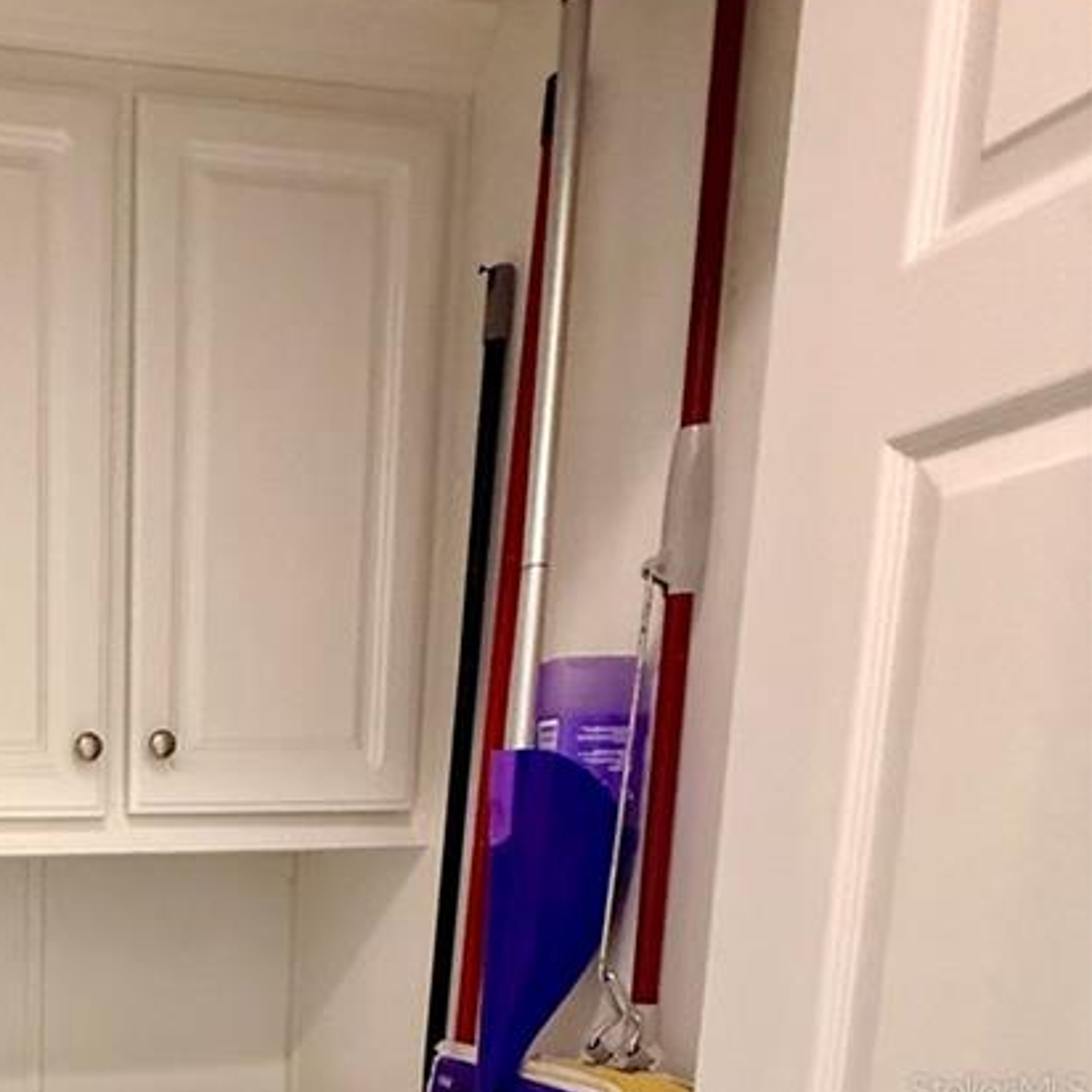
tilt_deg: -9.2
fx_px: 1285
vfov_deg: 40.4
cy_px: 1089
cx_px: -95
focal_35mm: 36
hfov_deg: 38.5
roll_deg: +1.1
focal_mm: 2.22
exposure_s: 1/60
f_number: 2.2
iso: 640
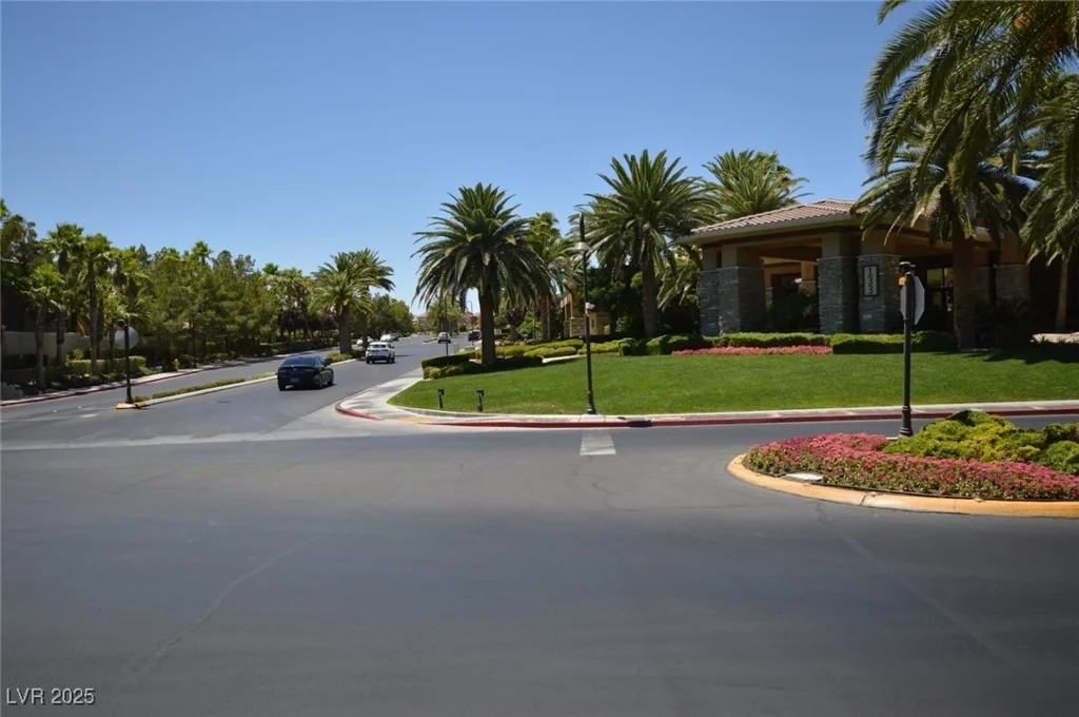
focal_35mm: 30
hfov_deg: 62.0
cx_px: 540
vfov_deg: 43.5
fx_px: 898
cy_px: 358
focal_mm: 20
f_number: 8
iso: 100
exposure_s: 1/320
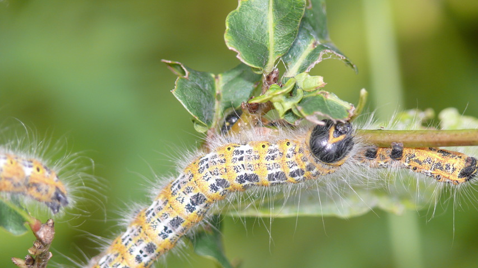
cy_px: 174
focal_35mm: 212
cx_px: 239
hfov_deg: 10.2
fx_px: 2686
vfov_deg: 5.7
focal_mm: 41.1
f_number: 4
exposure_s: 1/160
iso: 100
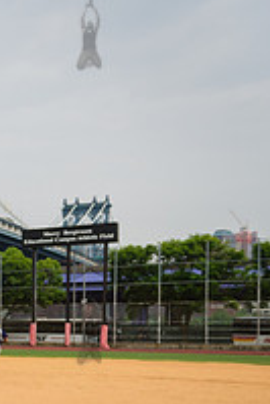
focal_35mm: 70
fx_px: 786
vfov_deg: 28.2
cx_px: -305
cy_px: 328
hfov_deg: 15.0
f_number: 3.5
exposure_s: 1/1000
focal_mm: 24
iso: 160
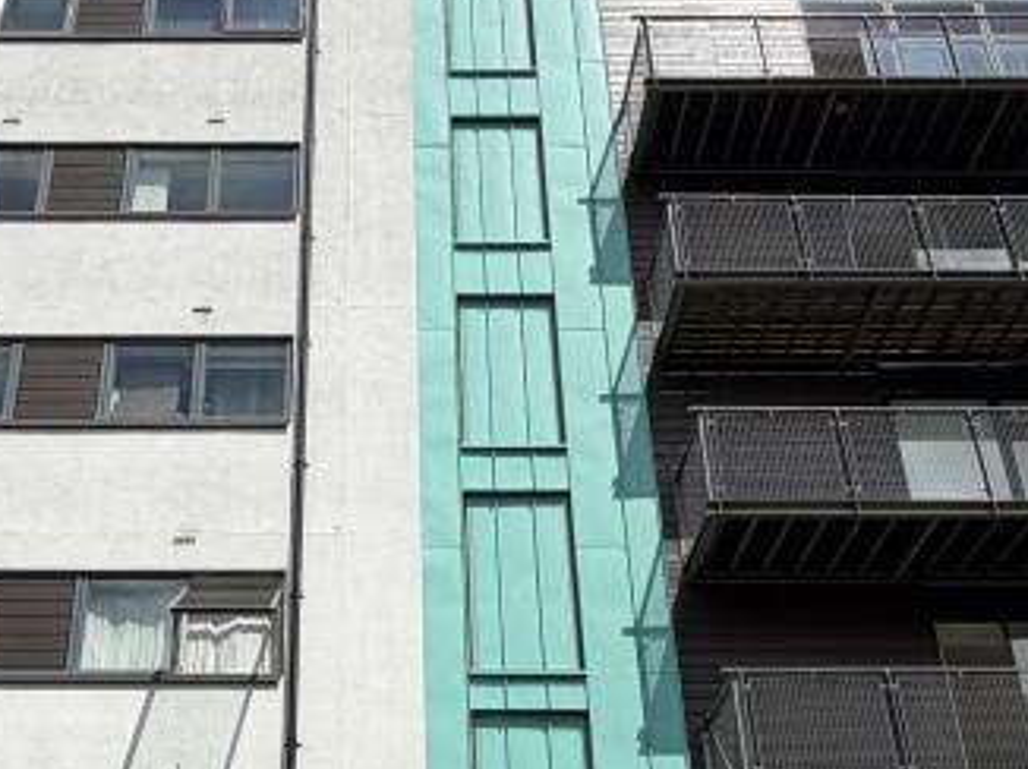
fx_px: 1306
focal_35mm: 44
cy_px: 734
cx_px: 356
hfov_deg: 42.5
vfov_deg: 30.9
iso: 20
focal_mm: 2.22
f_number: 2.2
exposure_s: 1/1698
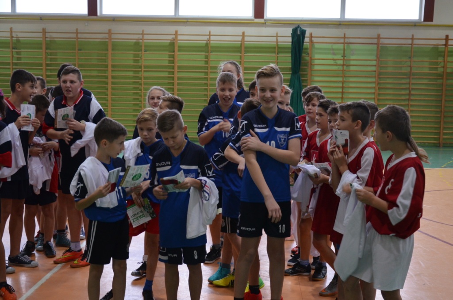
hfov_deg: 39.0
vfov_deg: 26.4
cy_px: 150
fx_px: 640
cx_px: 226
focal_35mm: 51
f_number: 4.2
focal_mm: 34
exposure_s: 1/100
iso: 1600
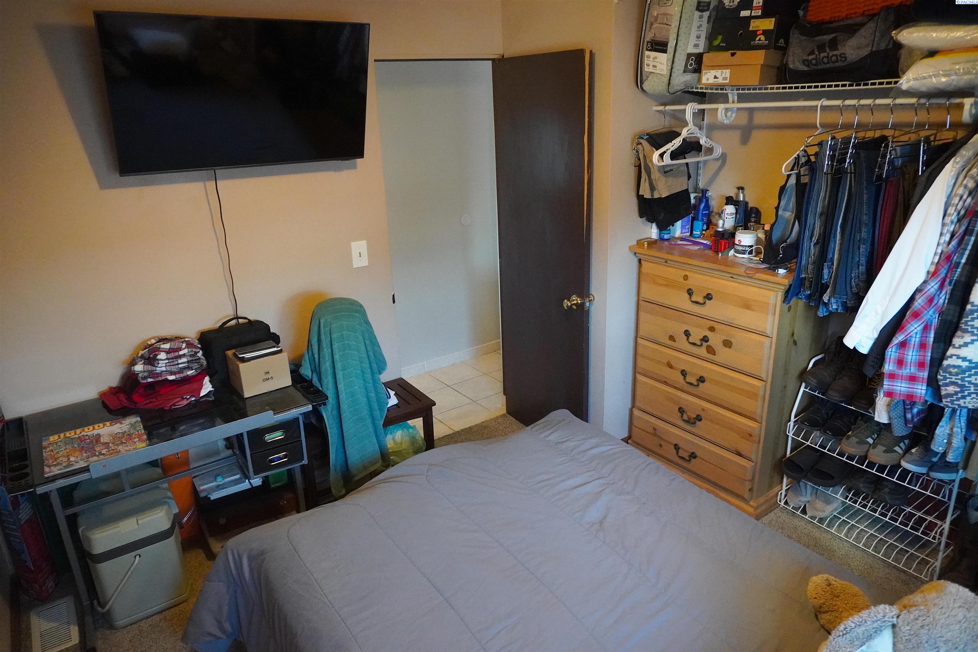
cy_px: 326
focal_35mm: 24
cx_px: 489
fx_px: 652
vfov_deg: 53.1
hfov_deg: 73.7
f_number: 3.5
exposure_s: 1/160
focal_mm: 16
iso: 6400
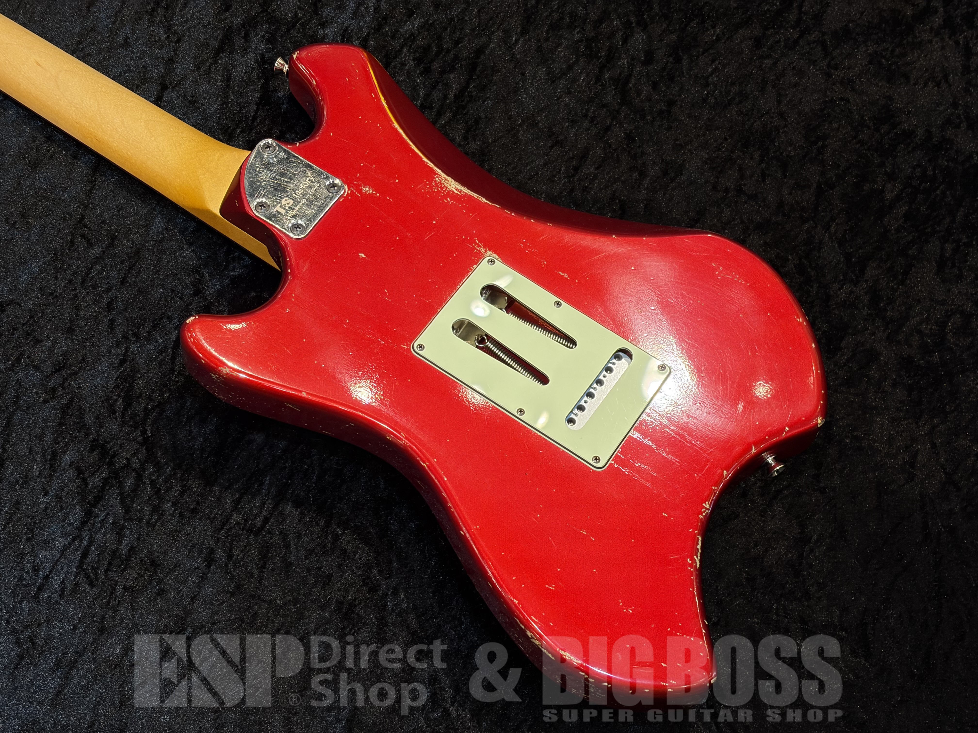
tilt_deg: -66.9
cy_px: 366
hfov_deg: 36.8
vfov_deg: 28.0
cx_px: 489
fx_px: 1469
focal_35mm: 52
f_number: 1.6
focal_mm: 5.96
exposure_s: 1/60
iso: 80
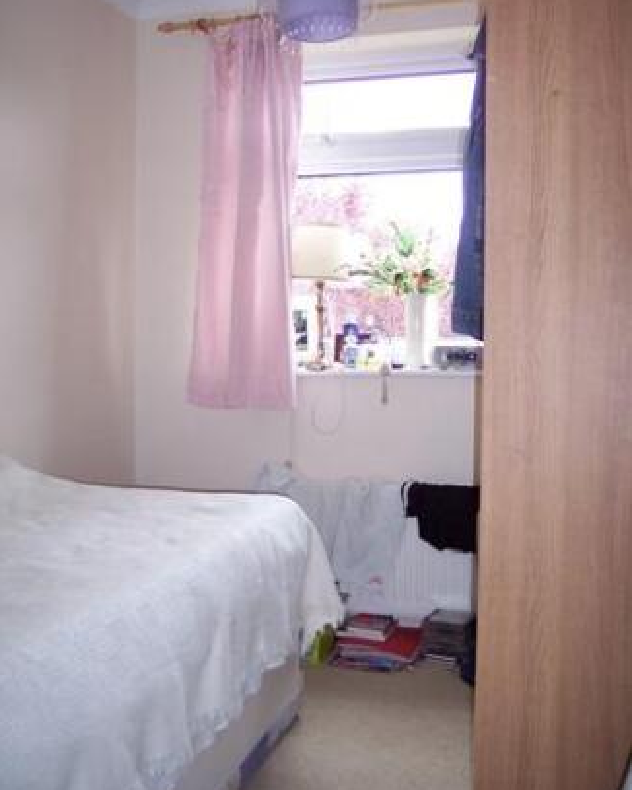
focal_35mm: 41
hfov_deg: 36.5
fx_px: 958
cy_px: 384
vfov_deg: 44.8
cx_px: 315
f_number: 2.8
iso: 140
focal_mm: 8
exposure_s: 1/60
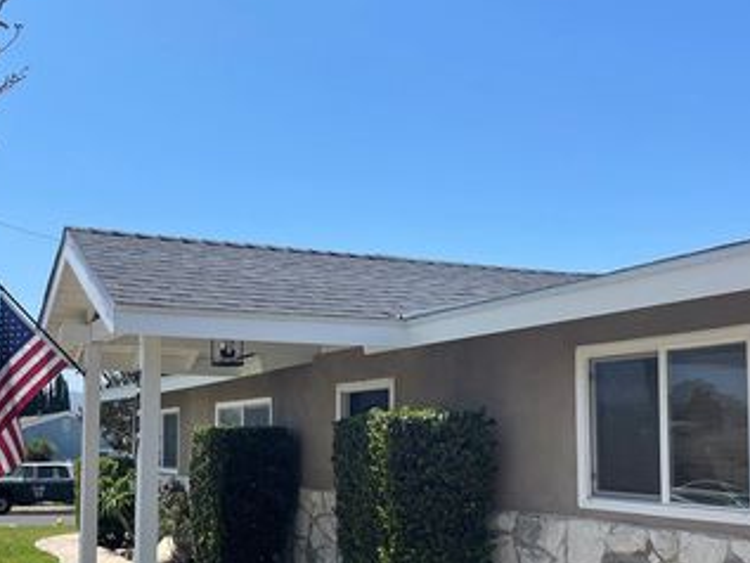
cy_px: 368
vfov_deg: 34.9
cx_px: 222
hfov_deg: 44.7
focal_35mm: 41
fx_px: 889
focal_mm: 4.2
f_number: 1.6
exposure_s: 1/3300
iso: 32
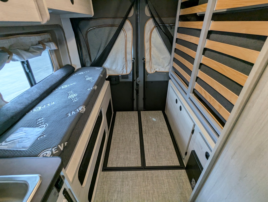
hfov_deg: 94.4
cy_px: 101
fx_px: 124
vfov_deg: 78.2
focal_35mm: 16
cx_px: 134
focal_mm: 2.35
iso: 104
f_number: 2.2
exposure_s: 1/55.4
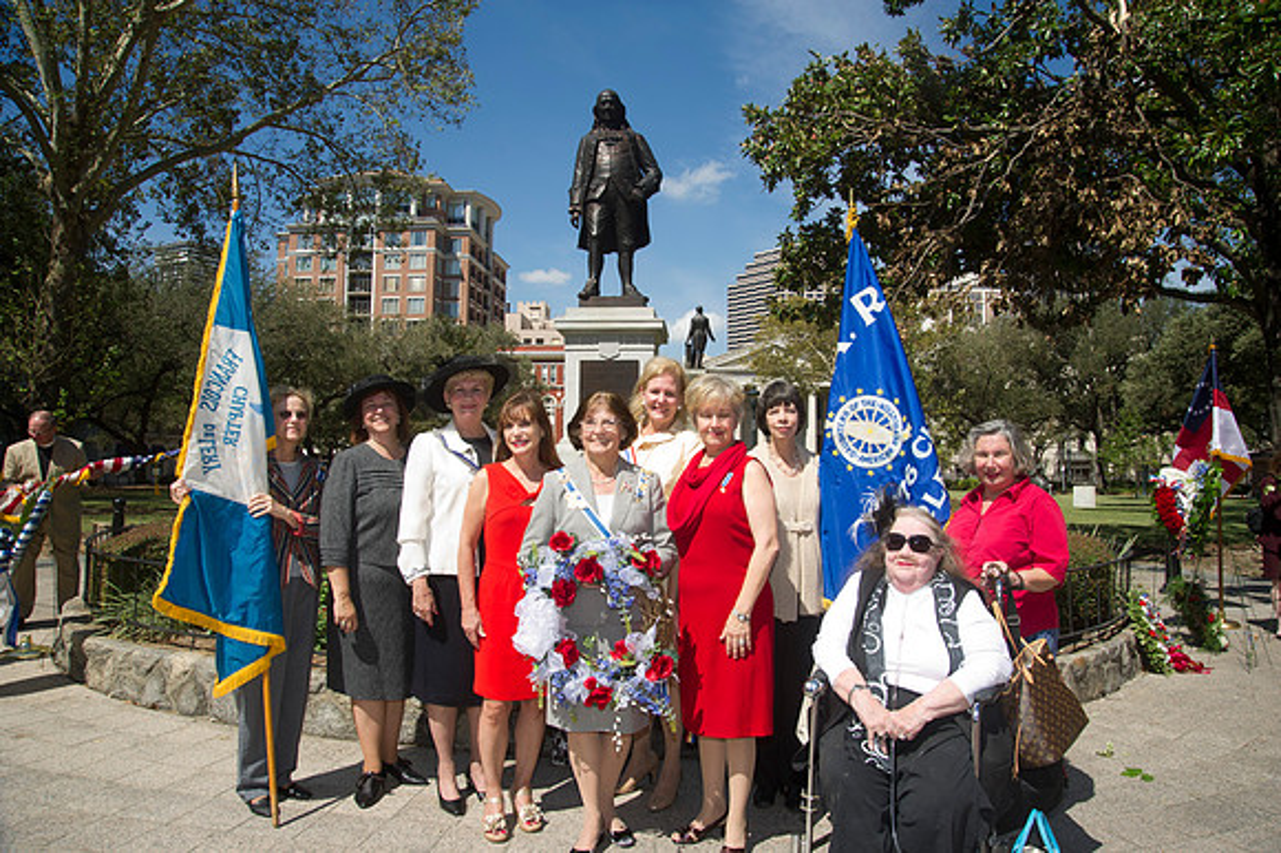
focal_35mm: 24
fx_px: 853
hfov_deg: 73.8
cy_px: 426
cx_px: 640
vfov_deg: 53.1
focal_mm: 24
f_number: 8
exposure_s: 1/250
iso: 200
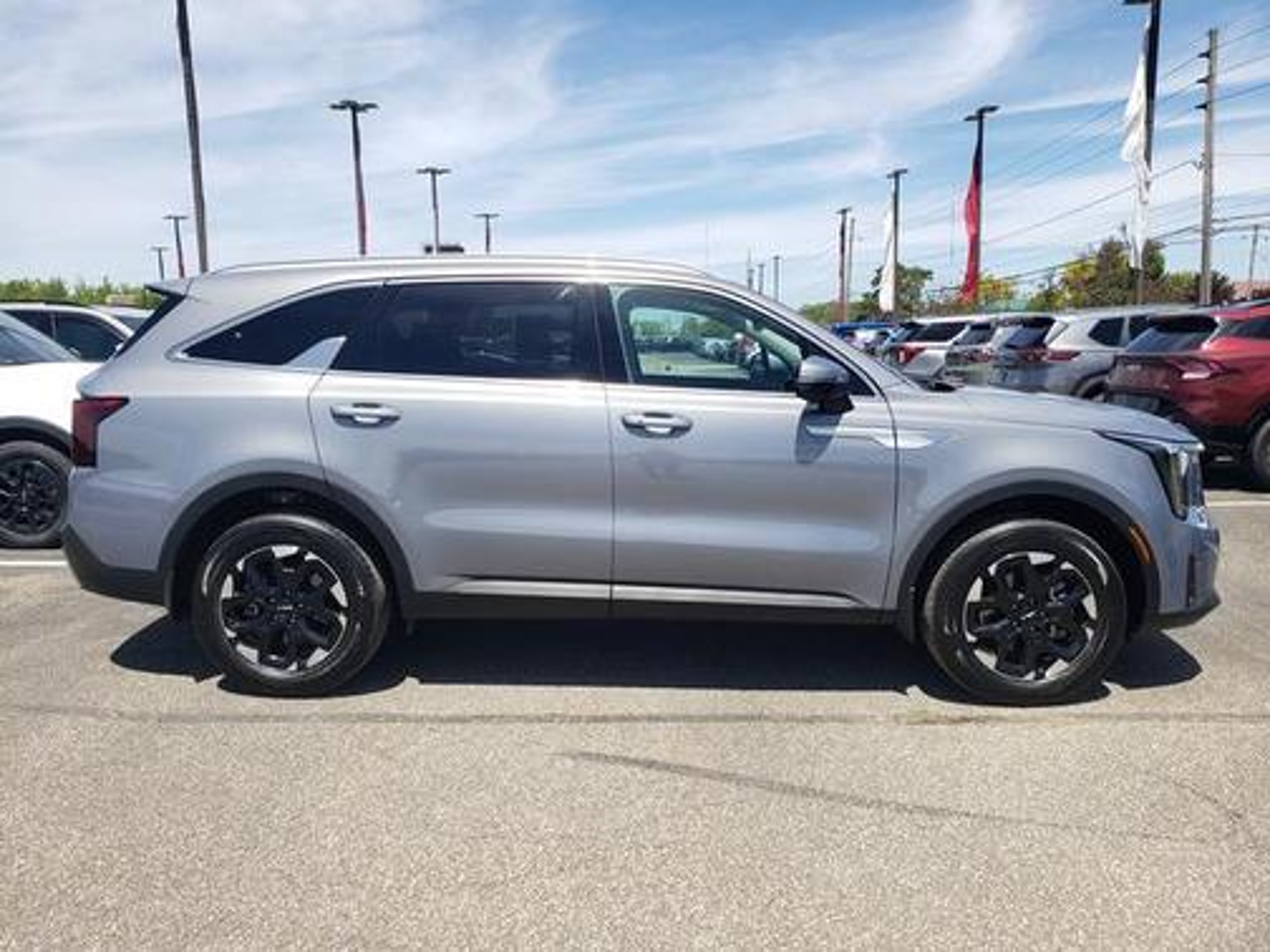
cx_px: 635
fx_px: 954
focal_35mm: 26
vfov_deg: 53.1
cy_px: 476
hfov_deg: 67.3
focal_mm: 4.3
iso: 50
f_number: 2.4
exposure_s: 1/1024
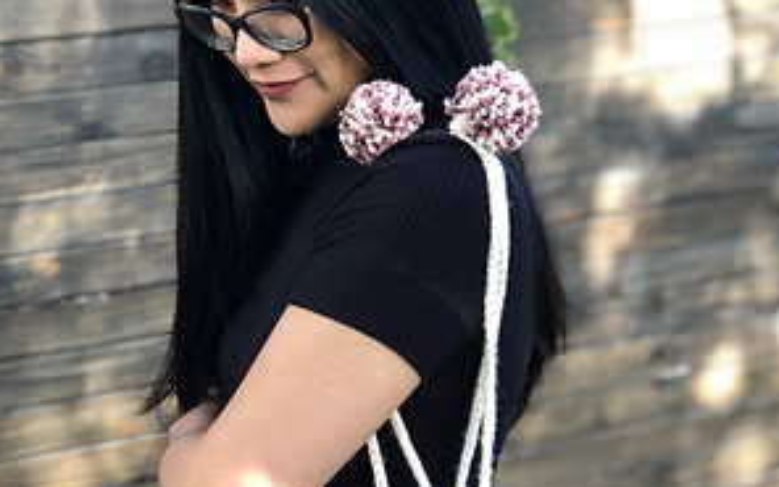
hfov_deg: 20.4
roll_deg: +2.1
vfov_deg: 12.8
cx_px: 343
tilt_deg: -17.3
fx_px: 2165
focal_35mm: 102
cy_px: 403
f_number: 2.8
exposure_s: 1/30
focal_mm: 6.6
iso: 20
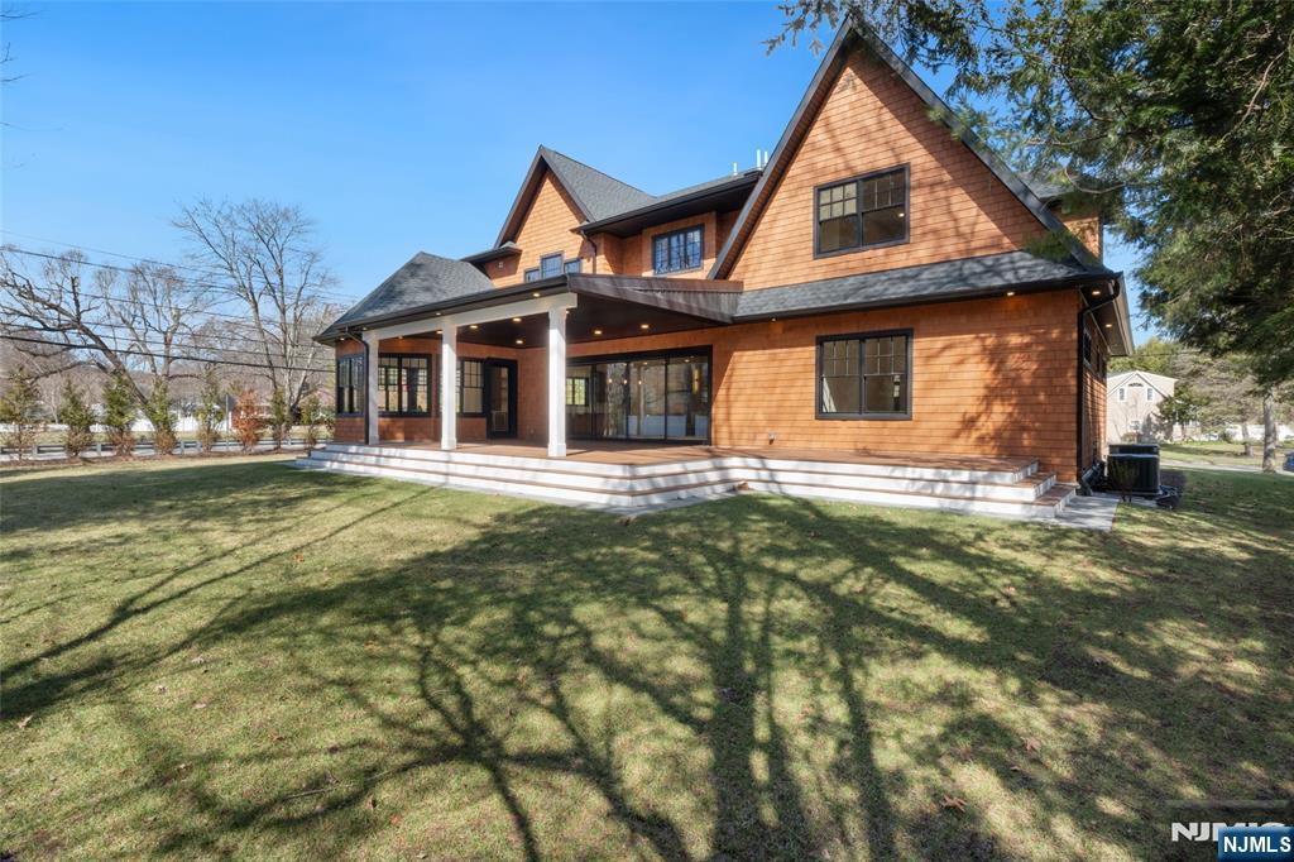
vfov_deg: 73.7
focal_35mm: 16
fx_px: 575
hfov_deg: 96.8
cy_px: 431
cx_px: 647
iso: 320
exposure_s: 1/10
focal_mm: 16
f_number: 22
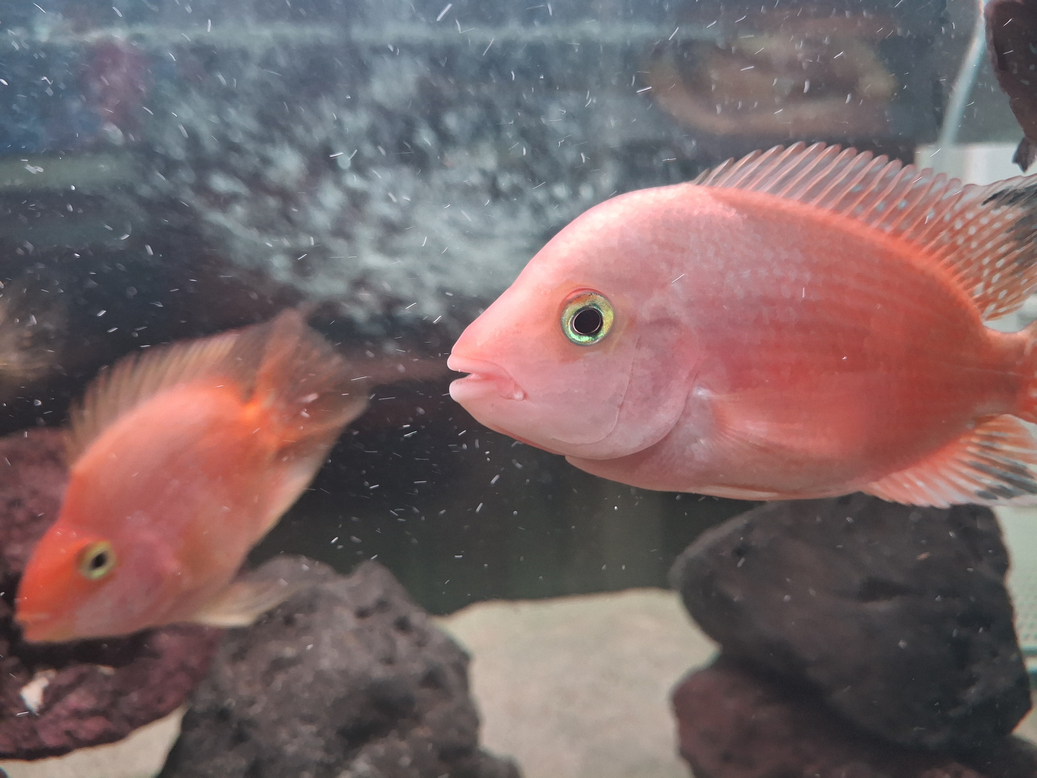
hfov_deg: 69.4
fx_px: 749
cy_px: 389
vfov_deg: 54.9
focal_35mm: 25
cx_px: 518
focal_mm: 4.69
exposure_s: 1/50
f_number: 1.8
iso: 125
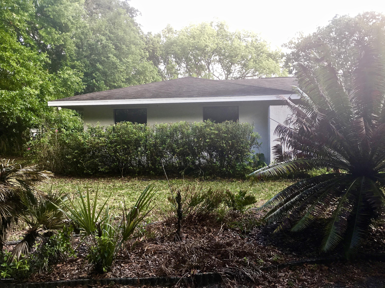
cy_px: 144
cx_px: 192
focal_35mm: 29
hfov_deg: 61.7
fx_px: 323
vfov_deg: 48.2
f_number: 2.2
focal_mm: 4.15
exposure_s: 1/120
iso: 25
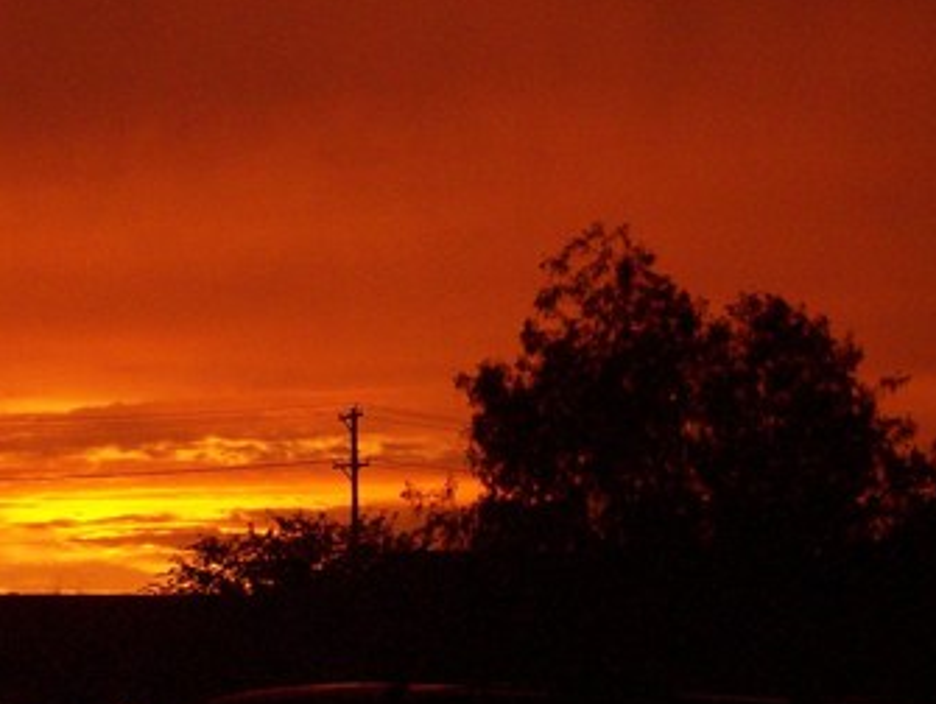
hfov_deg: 12.3
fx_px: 4358
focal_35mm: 161
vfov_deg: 9.2
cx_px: 383
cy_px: 370
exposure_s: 1/125
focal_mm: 18
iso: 140
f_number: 4.8
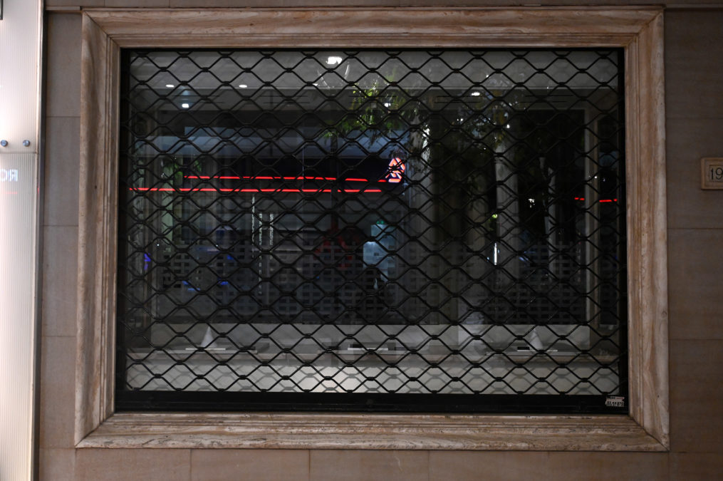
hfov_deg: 49.6
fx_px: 783
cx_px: 362
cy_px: 240
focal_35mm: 39
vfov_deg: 34.2
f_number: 4
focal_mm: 39
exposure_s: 1/60
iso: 5000
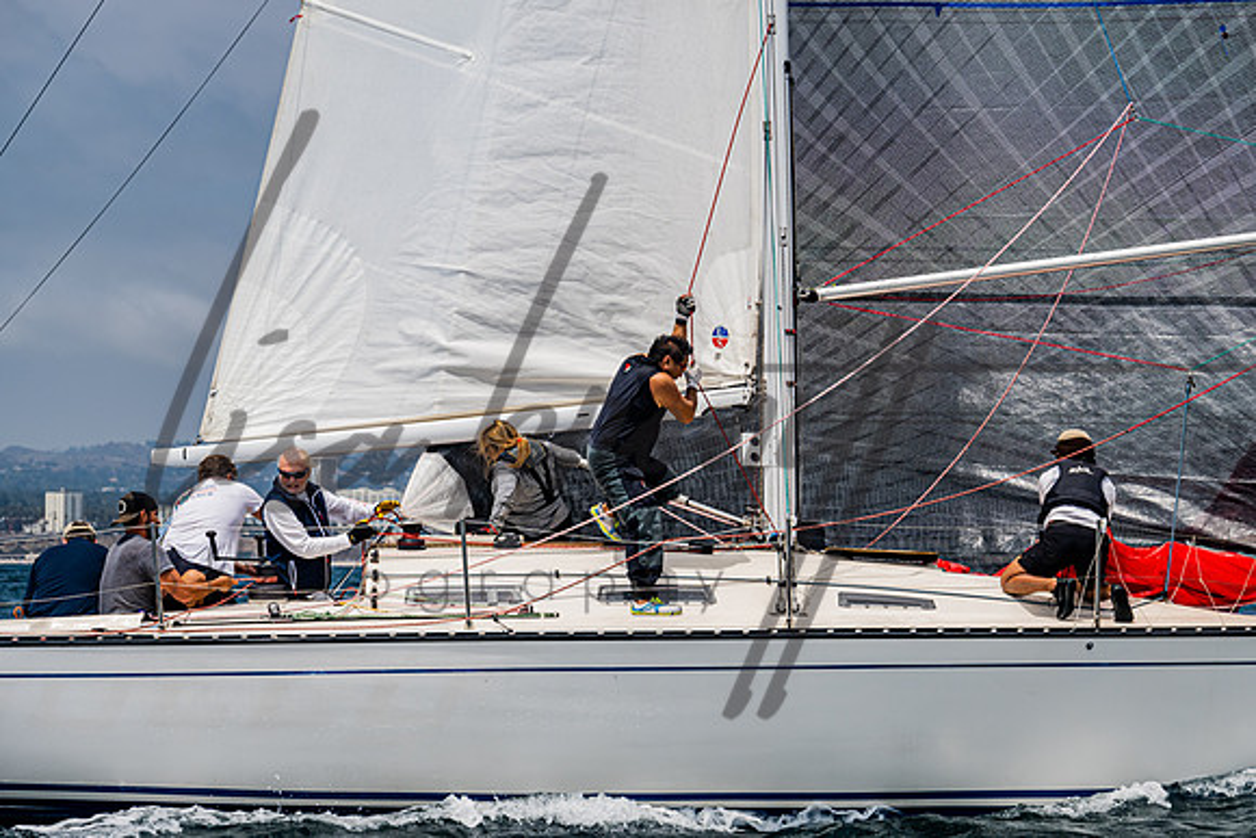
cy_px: 347
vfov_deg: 11.1
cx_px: 781
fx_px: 4329
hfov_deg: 16.5
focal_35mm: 124
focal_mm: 97
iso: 250
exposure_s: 1/800
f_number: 6.3
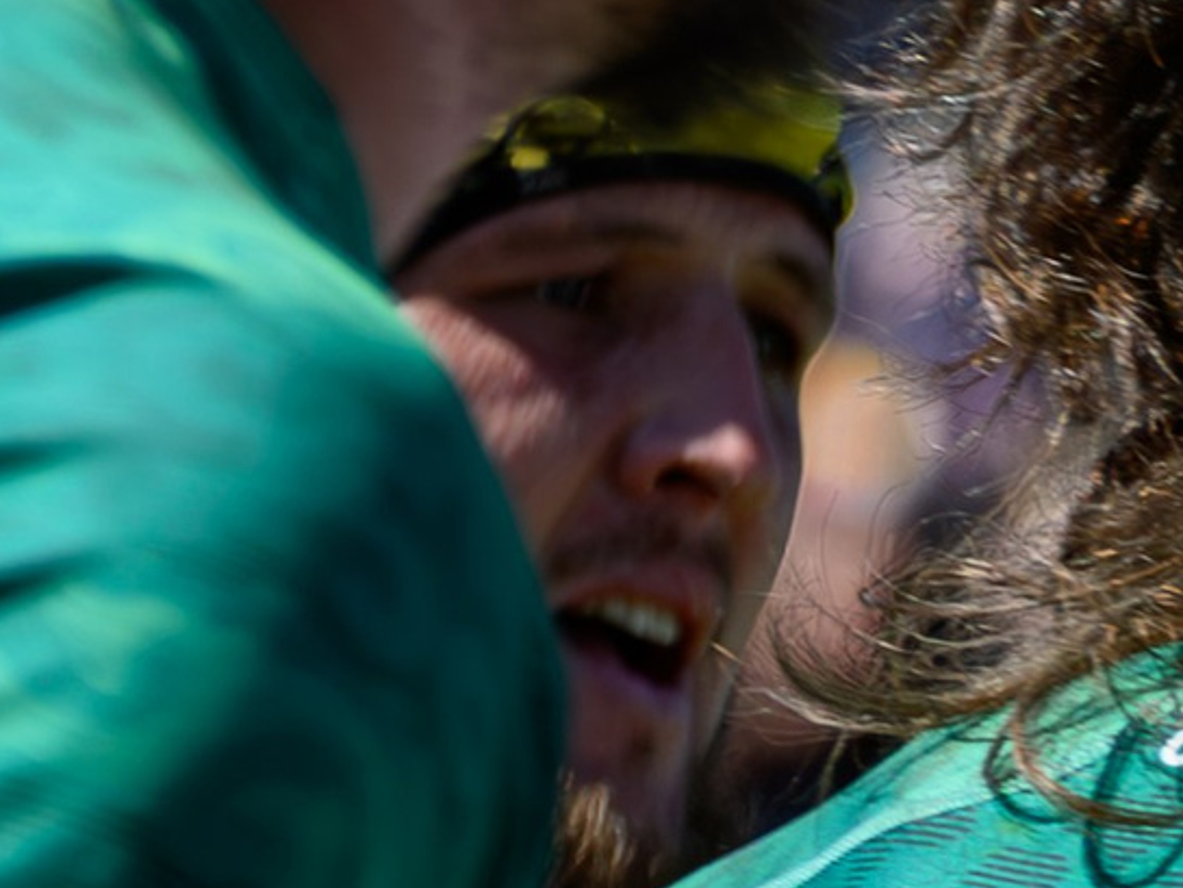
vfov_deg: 0.9
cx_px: 4090
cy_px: 1217
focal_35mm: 1677
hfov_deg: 1.2
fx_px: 57324
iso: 160
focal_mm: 200
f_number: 5.6
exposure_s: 1/1250
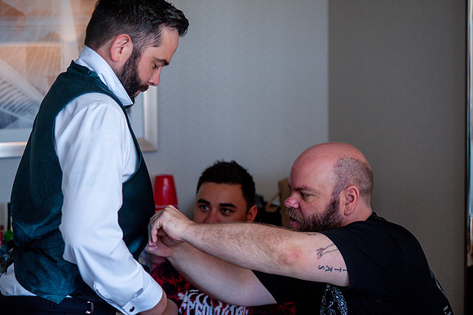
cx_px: 236
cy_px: 158
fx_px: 1379
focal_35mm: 105
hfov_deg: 19.5
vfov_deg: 13.0
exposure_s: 1/320
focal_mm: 105
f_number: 4
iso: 2000
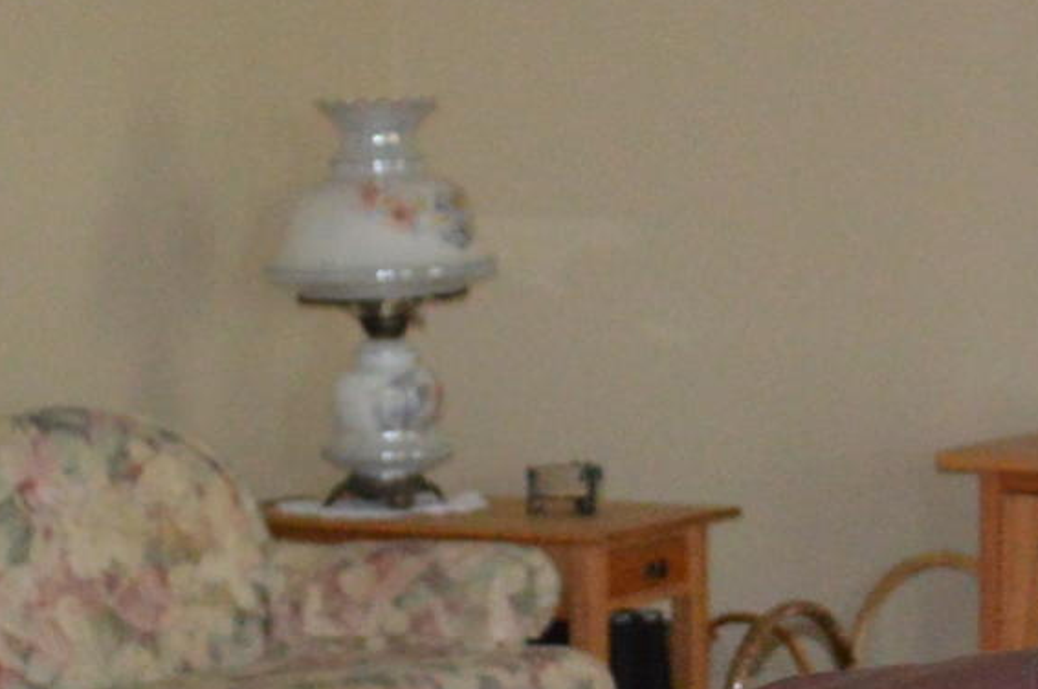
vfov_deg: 9.5
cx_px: 1366
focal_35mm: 143
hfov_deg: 13.8
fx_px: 4118
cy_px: 73
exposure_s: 1/60
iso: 2000
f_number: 3.5
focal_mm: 18
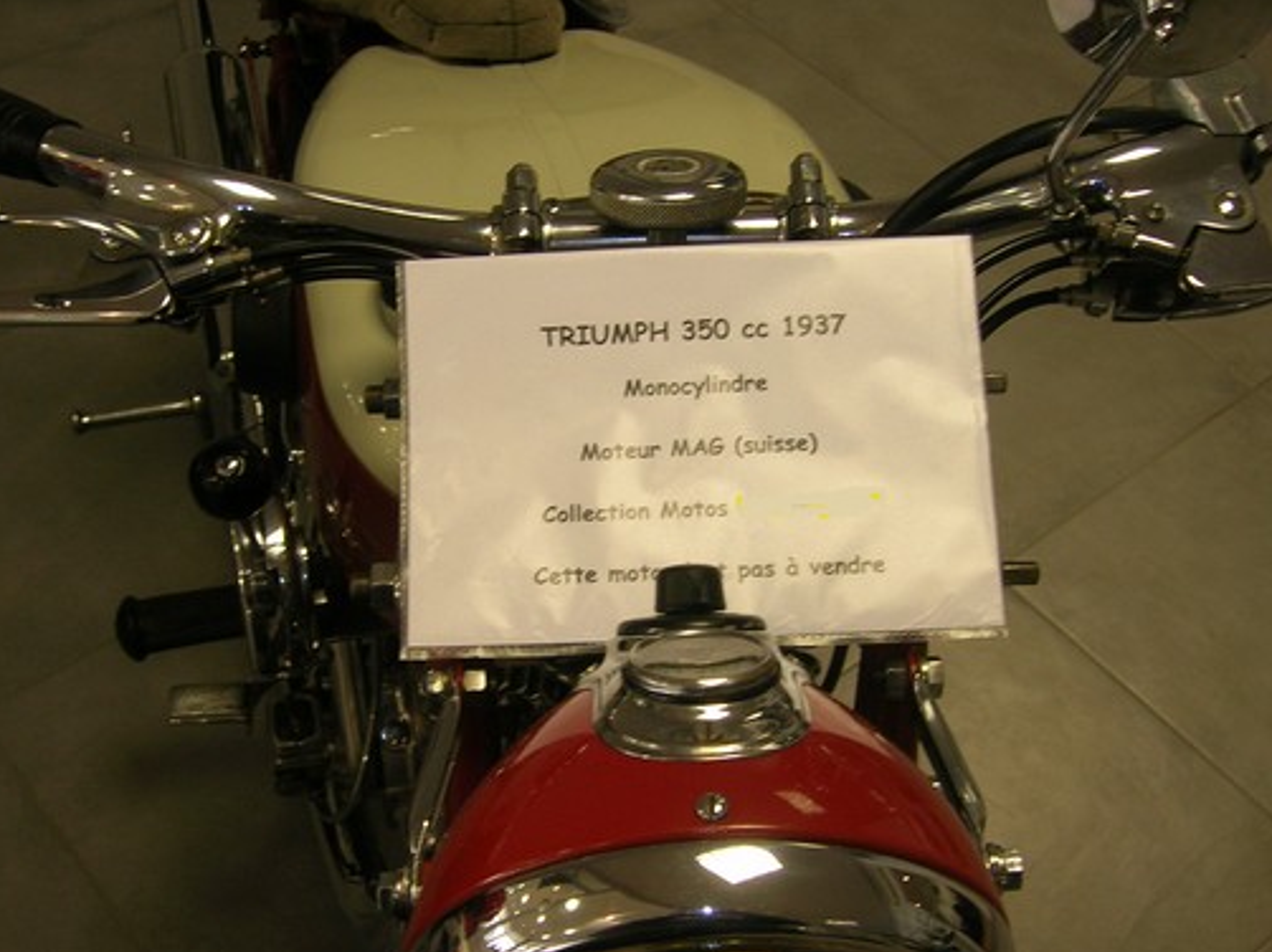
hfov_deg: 39.7
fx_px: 1763
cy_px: 528
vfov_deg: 30.2
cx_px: 592
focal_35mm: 48
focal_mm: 5.7
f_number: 2.9
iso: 50
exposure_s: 1/30
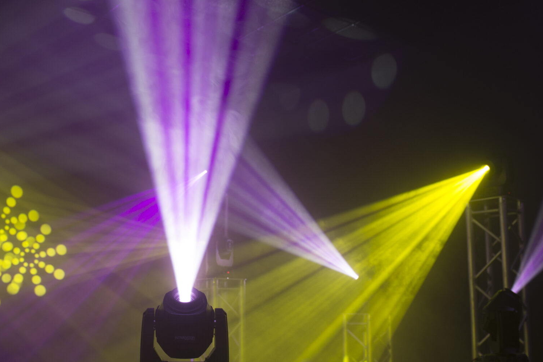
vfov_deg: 32.5
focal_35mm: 41
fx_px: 618
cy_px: 231
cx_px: 222
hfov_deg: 47.2
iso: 400
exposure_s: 1/15
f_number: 4
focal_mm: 24
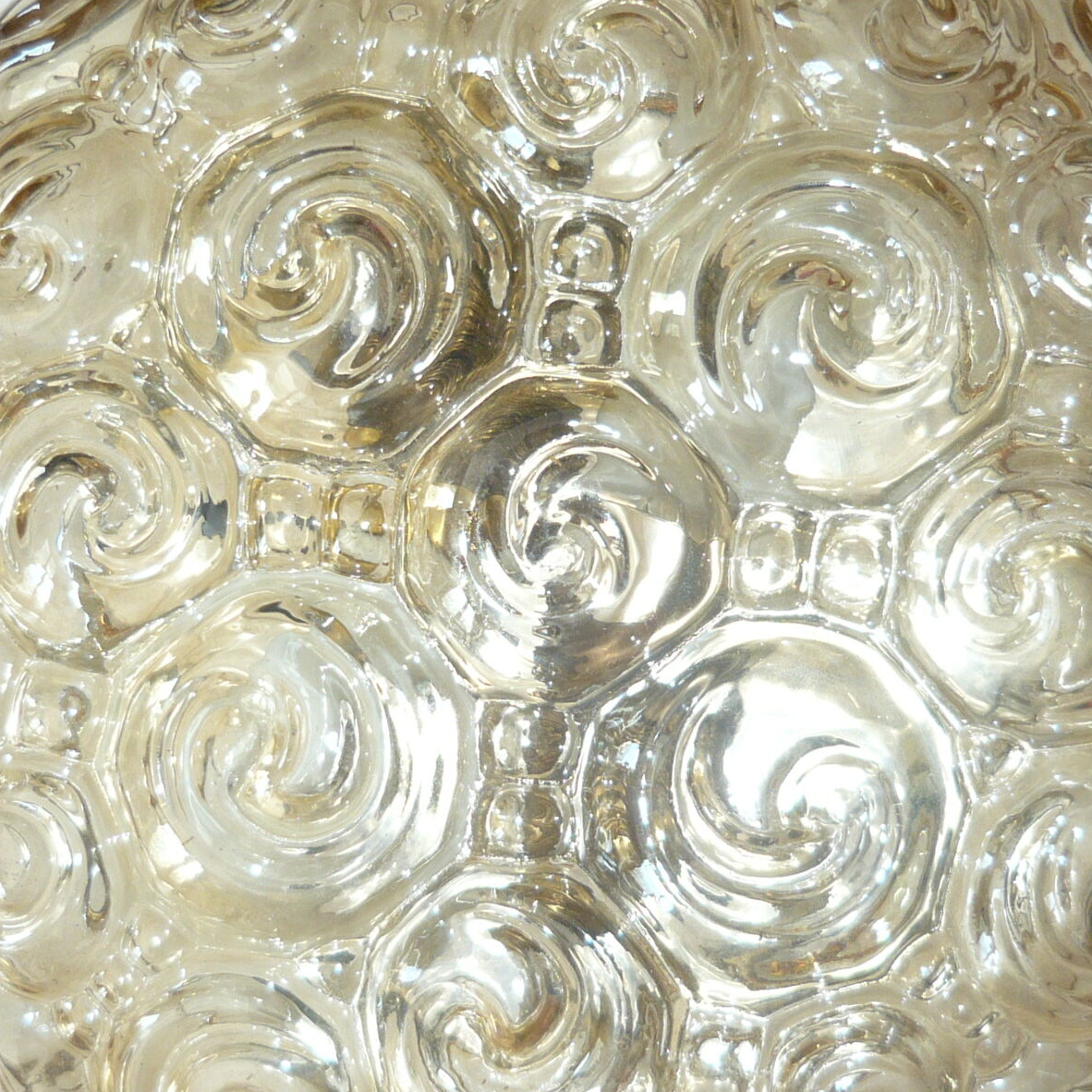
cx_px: 479
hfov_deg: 23.7
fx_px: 2605
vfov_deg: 23.7
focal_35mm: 73
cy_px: 551
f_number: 2.9
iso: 100
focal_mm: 6.3
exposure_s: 1/60
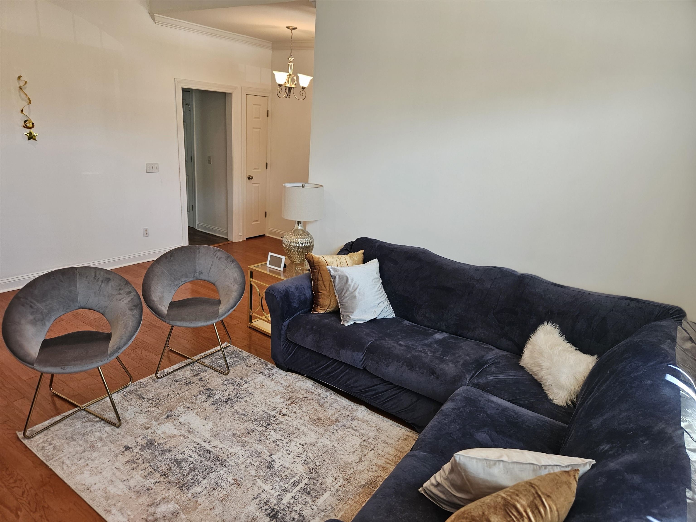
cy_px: 261
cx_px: 348
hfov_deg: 73.9
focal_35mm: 23
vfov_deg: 58.9
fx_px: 462
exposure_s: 1/120
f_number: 1.8
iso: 160
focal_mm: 5.4
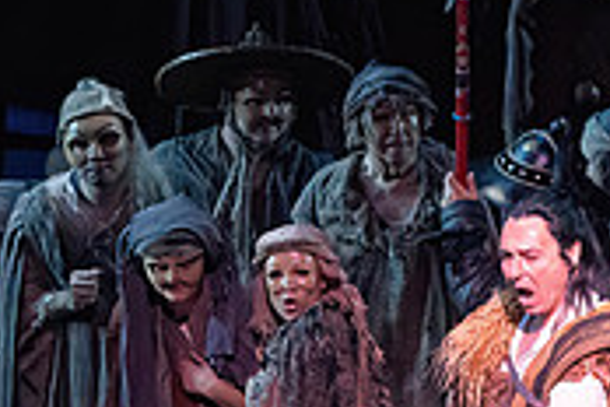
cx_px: -56
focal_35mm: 659
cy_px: 458
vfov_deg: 2.1
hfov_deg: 3.1
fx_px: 11166
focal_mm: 198
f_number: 9
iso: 20000
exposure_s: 1/320
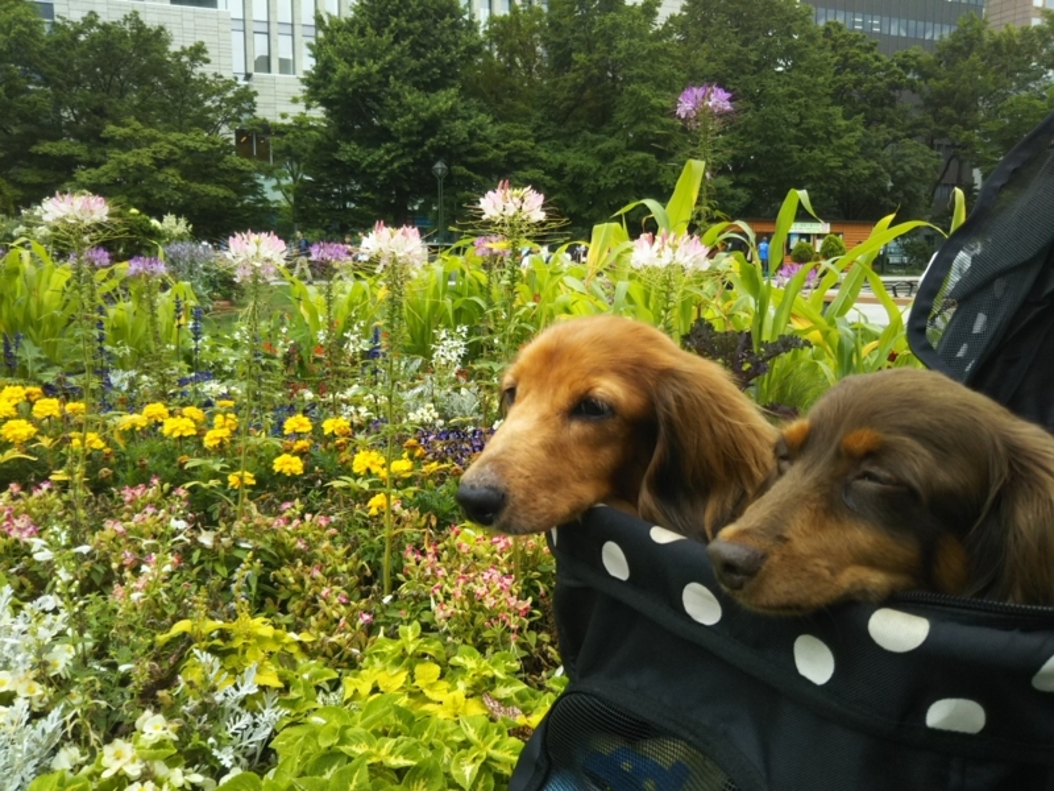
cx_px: 527
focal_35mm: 30
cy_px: 396
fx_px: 913
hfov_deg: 60.0
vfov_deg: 46.8
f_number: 2.2
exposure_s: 1/232
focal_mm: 4
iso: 25
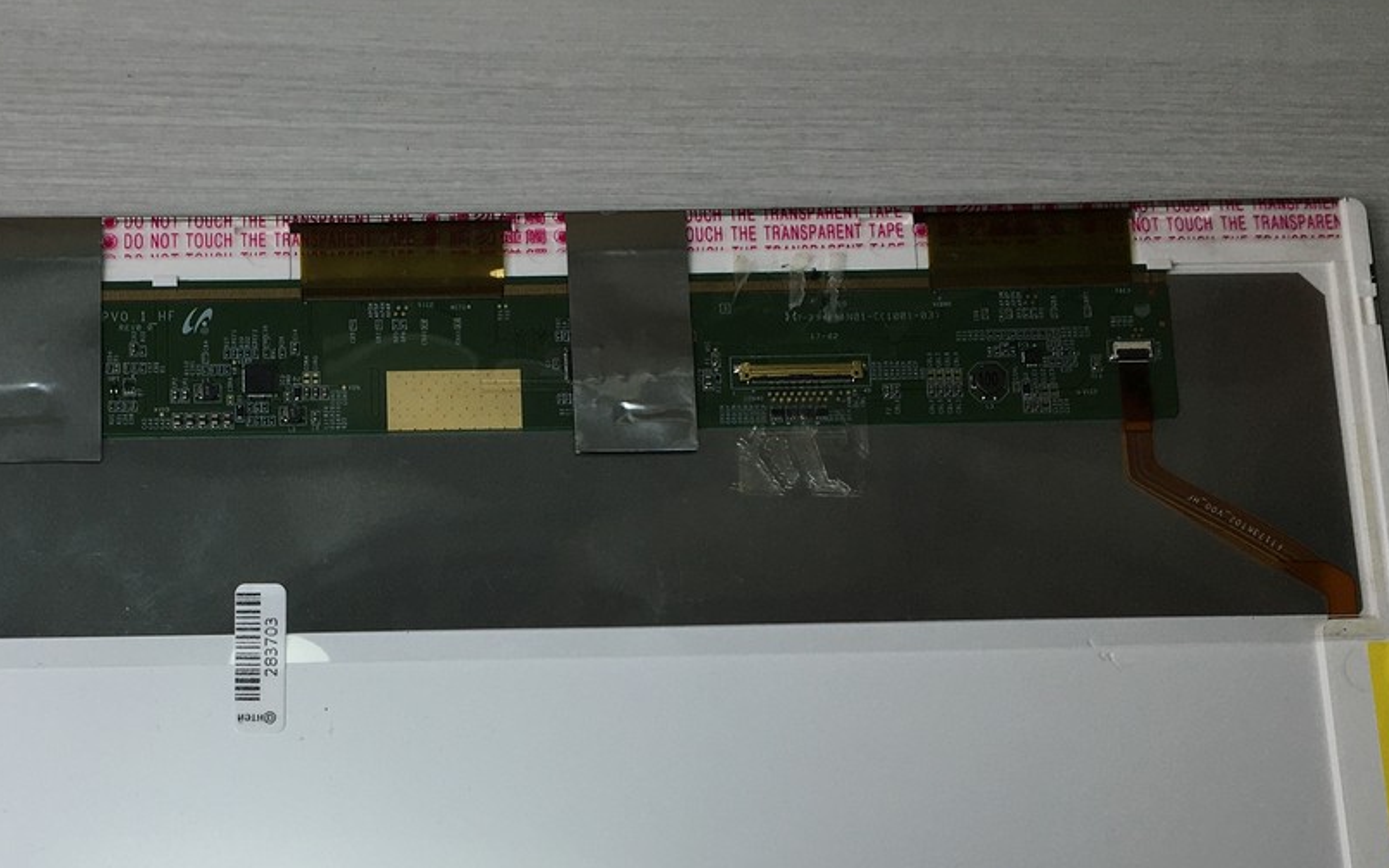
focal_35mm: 55
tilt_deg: -78.2
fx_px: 2082
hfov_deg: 36.3
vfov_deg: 23.1
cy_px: 751
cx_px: 404
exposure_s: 1/175
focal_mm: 4.15
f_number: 2.2
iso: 25
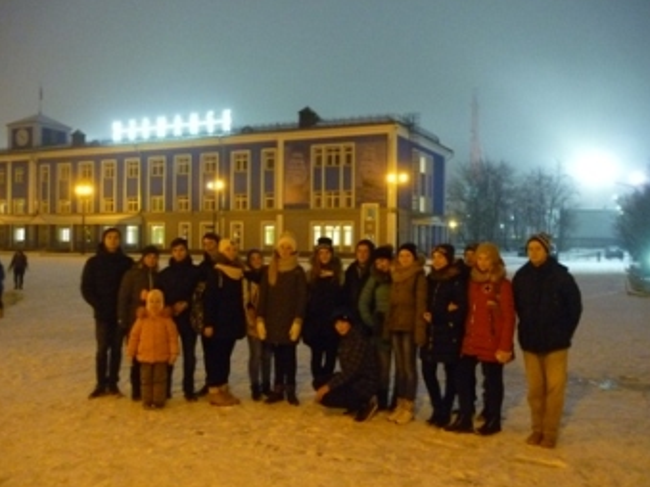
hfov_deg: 56.8
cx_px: 320
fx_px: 601
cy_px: 245
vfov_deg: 44.1
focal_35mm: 32
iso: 800
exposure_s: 1/10
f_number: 2.8
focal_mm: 5.5
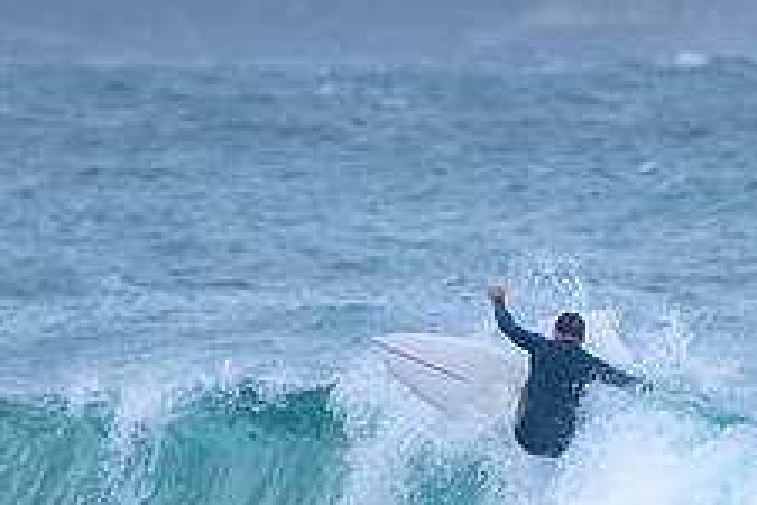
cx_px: 552
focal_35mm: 1418
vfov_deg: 1.0
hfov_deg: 1.5
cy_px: 417
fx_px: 29815
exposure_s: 1/2000
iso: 640
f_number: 5.6
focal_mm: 400
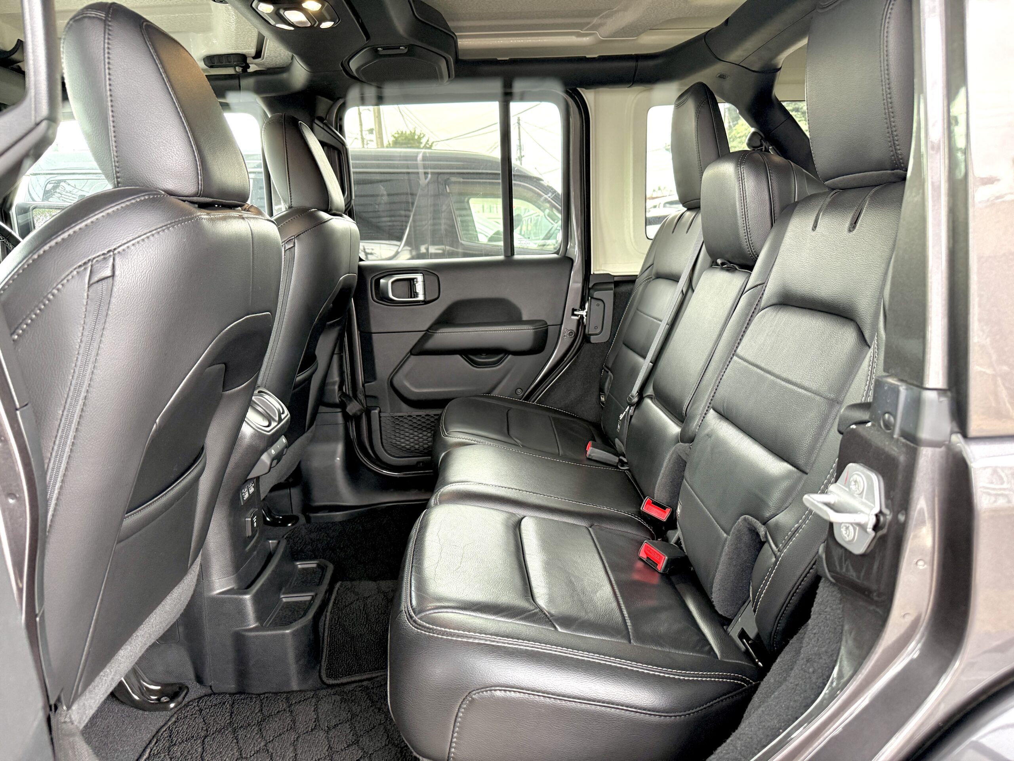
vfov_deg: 56.8
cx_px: 507
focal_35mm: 24
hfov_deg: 71.6
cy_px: 380
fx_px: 703
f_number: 1.78
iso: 320
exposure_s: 1/60
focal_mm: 6.76
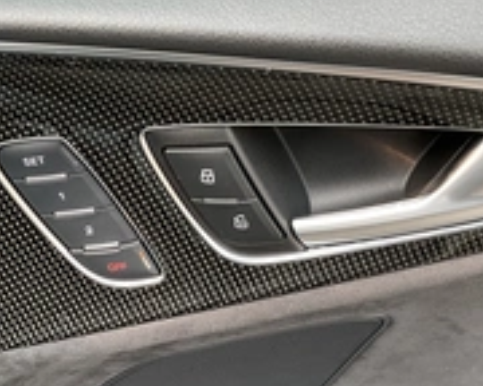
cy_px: 327
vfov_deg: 23.7
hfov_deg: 30.0
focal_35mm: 63
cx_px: 225
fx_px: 901
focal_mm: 3
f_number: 1.8
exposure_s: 1/122
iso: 40
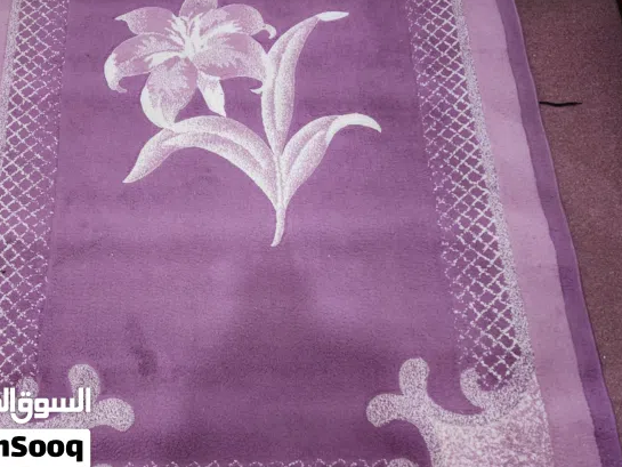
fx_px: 485
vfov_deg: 51.4
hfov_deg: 64.9
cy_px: 223
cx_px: 262
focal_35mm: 27
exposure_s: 1/24
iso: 500
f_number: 1.8
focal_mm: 6.4
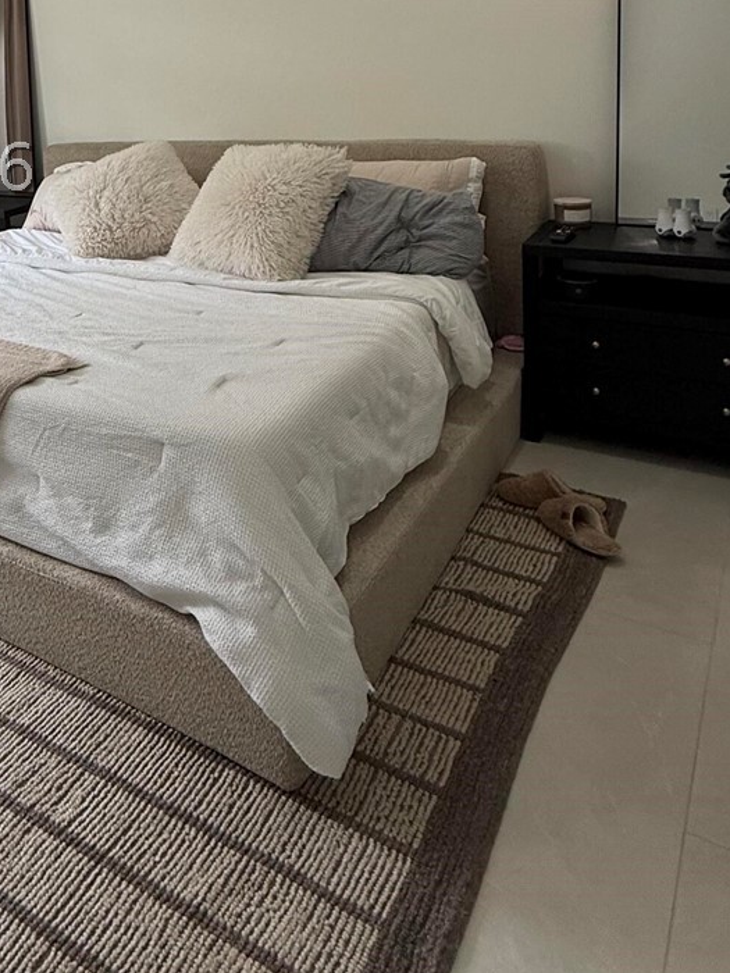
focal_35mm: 32
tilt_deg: -5.4
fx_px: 900
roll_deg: +4.7
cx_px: -47
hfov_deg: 37.8
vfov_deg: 52.4
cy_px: 168
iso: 50
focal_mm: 2.22
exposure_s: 1/111
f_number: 2.2
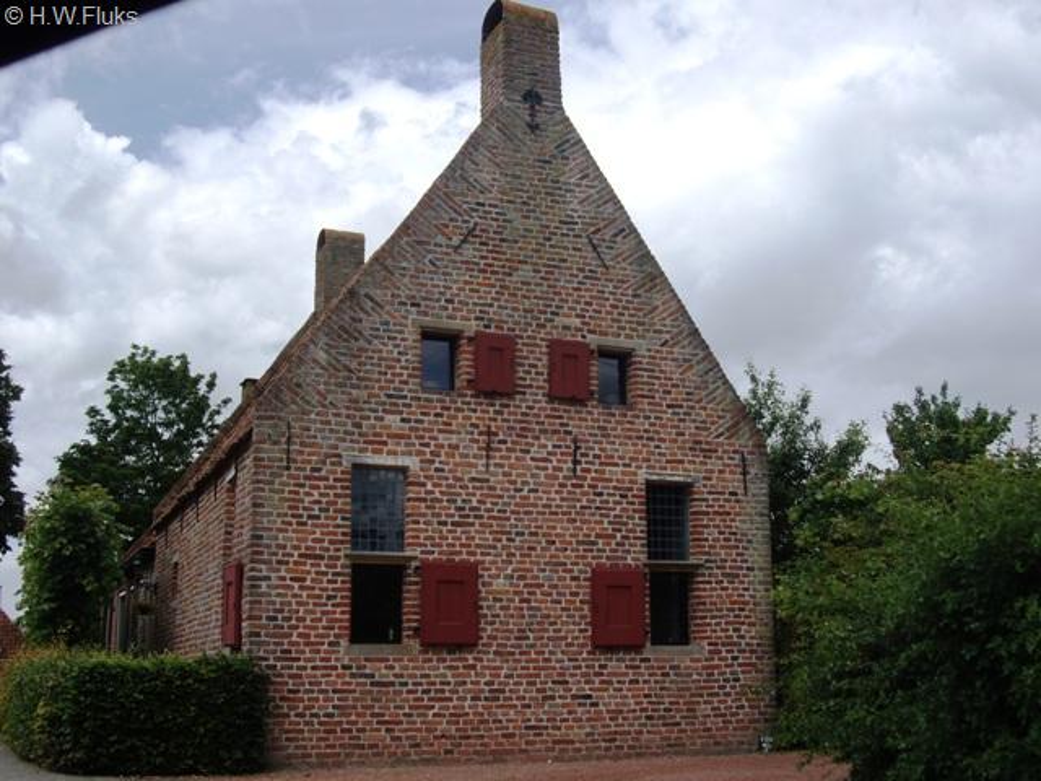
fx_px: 1143
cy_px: 390
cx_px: 520
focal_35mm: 38
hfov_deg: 49.0
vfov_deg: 37.7
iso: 64
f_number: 8
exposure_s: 1/160
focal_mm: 7.9
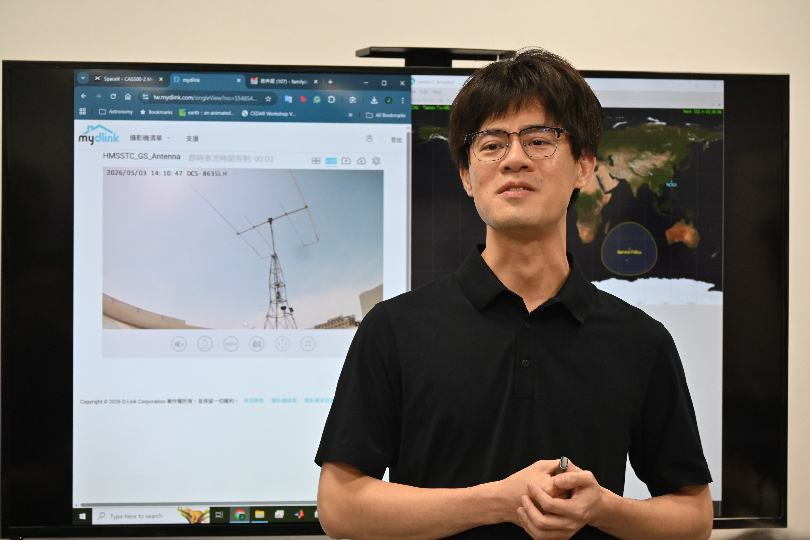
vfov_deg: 8.7
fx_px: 3543
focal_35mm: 158
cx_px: 405
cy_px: 270
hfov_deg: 13.0
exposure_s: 1/160
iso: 1400
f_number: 5
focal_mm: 105
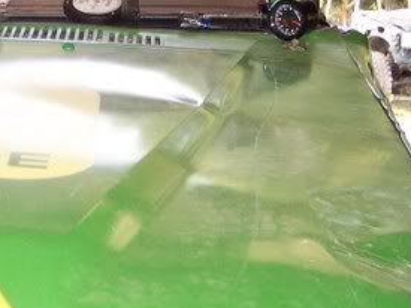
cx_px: 117
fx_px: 1436
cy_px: -4
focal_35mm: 121
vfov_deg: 12.1
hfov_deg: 16.2
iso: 140
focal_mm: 10.7
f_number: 3.4
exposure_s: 1/90
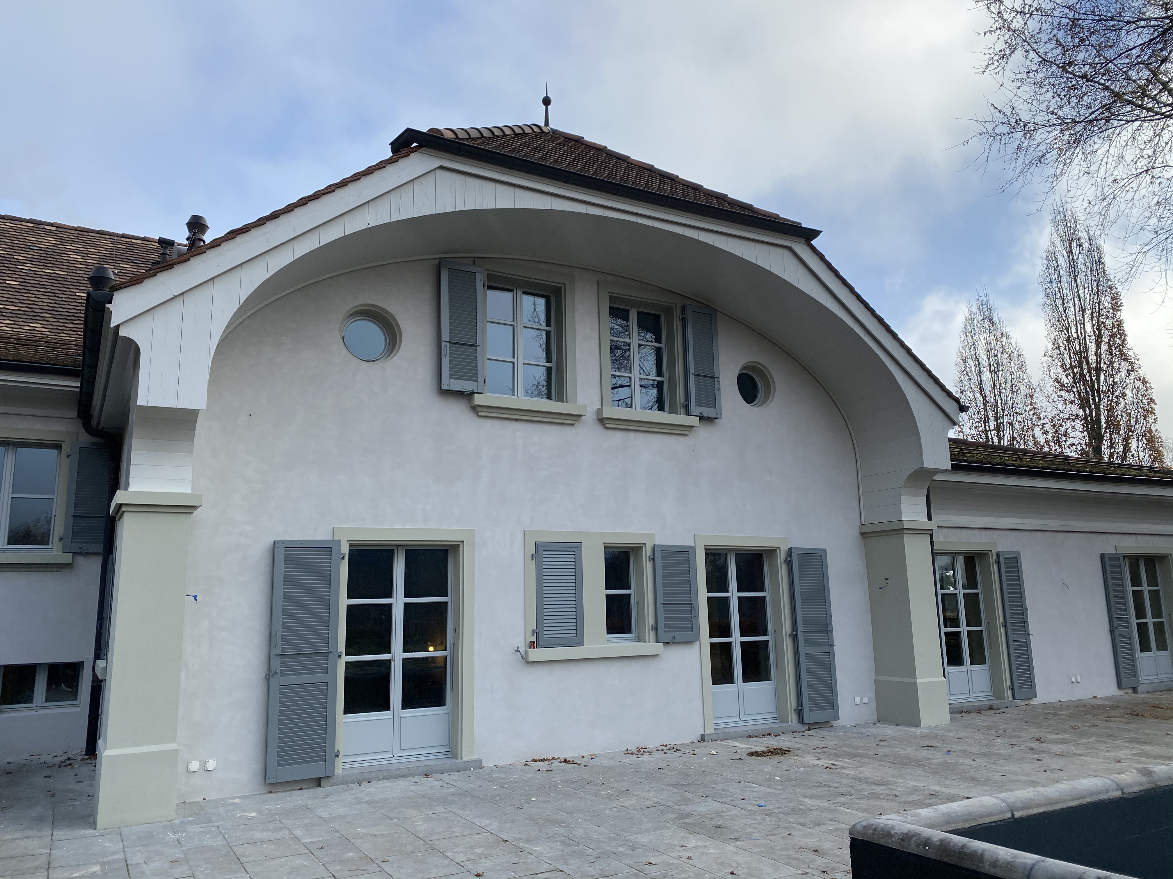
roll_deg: +0.8
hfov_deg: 67.3
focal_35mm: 26
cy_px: 440
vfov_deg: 53.1
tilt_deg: +10.8
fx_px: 881
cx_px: 586
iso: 32
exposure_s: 1/1412
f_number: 1.8
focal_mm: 4.25
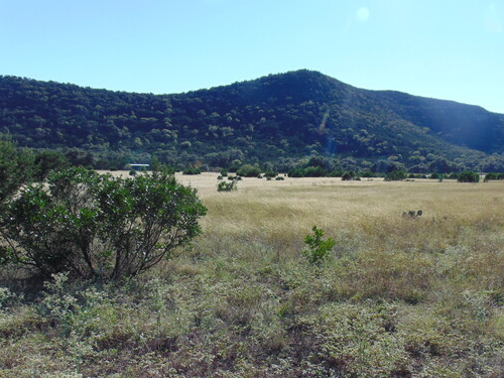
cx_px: 285
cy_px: 235
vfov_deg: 43.8
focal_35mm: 32
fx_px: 466
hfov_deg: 56.6
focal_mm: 4.5
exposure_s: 1/200
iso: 80
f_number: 7.7
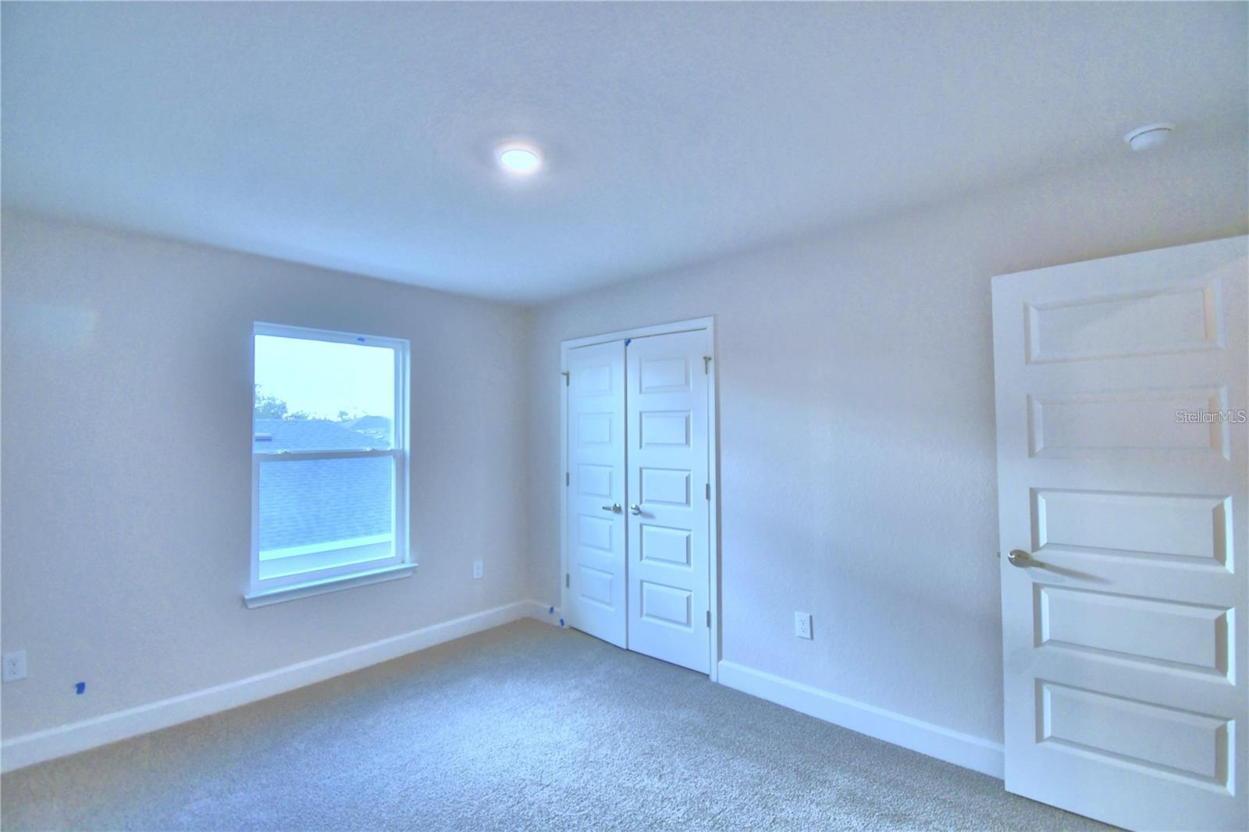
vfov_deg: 77.3
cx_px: 624
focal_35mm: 15
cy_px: 416
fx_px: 520
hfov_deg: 100.4
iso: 400
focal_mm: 10
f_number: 4.5
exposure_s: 1/80
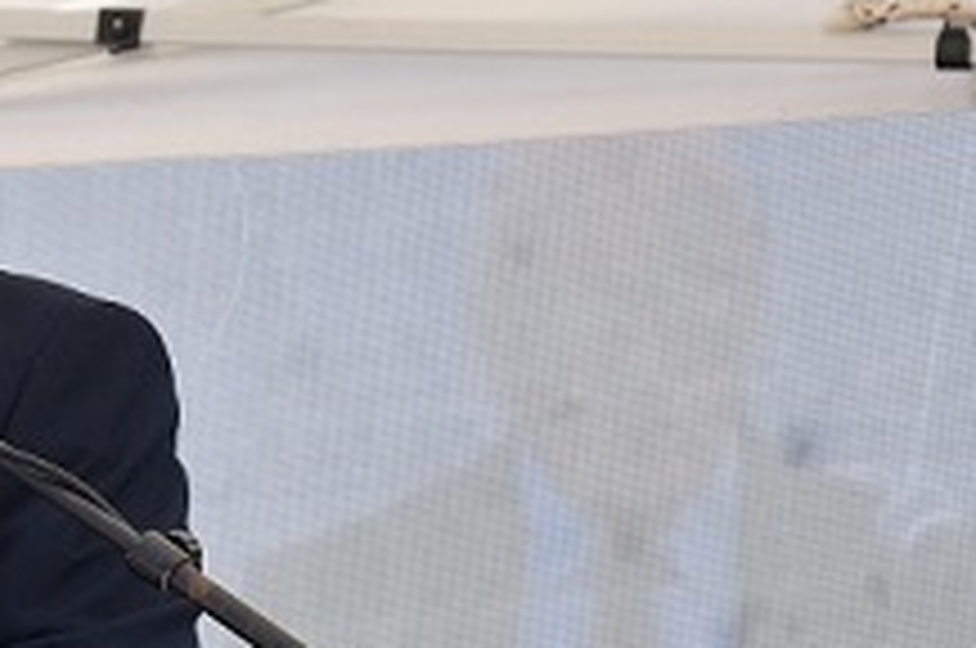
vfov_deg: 5.6
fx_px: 6551
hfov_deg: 8.3
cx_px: -522
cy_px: 648
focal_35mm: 242
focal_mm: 75
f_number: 6.3
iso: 400
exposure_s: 1/400
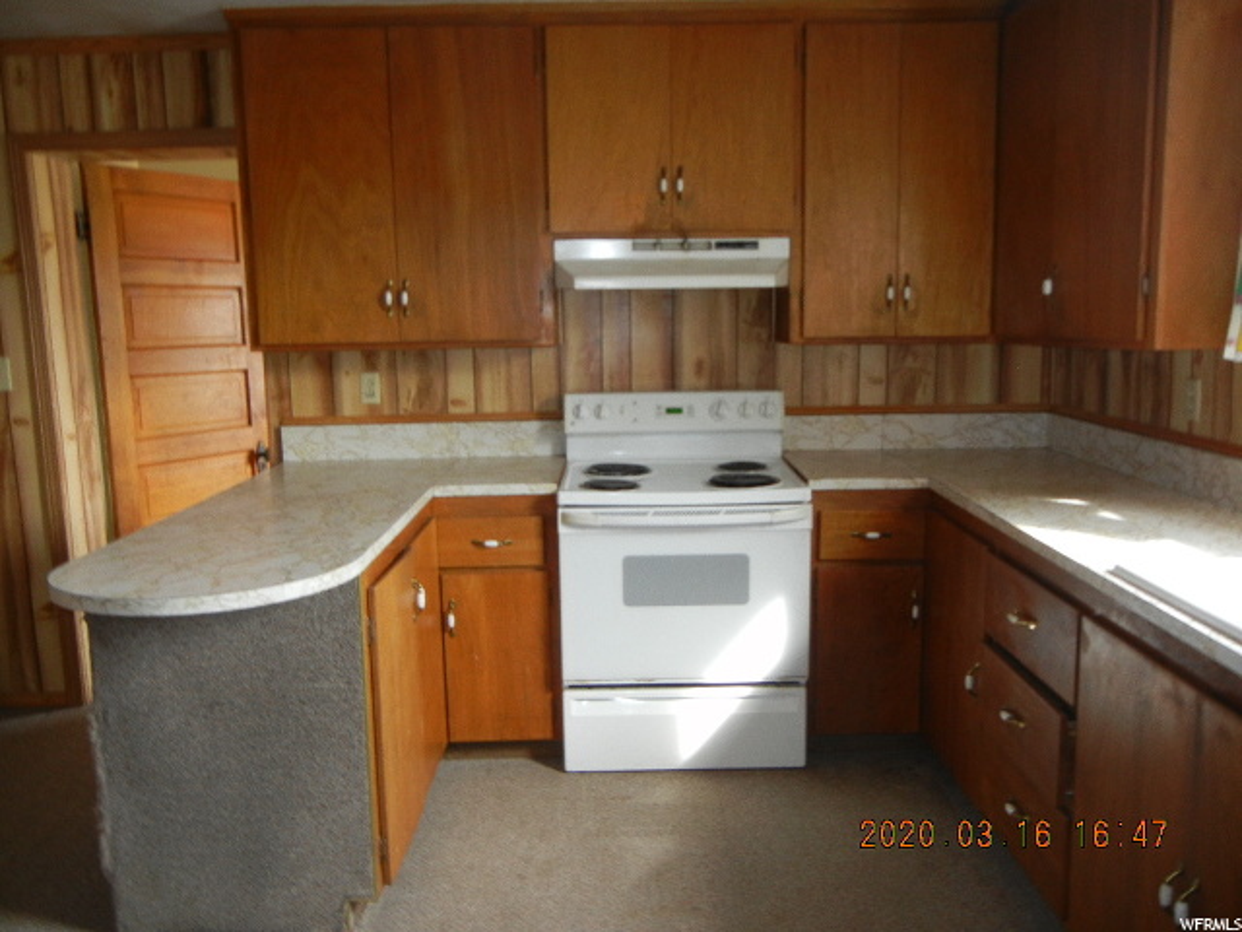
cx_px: 621
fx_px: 1076
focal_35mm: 30
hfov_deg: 60.0
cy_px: 466
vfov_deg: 46.8
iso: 200
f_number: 3.5
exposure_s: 1/30
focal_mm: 5.4
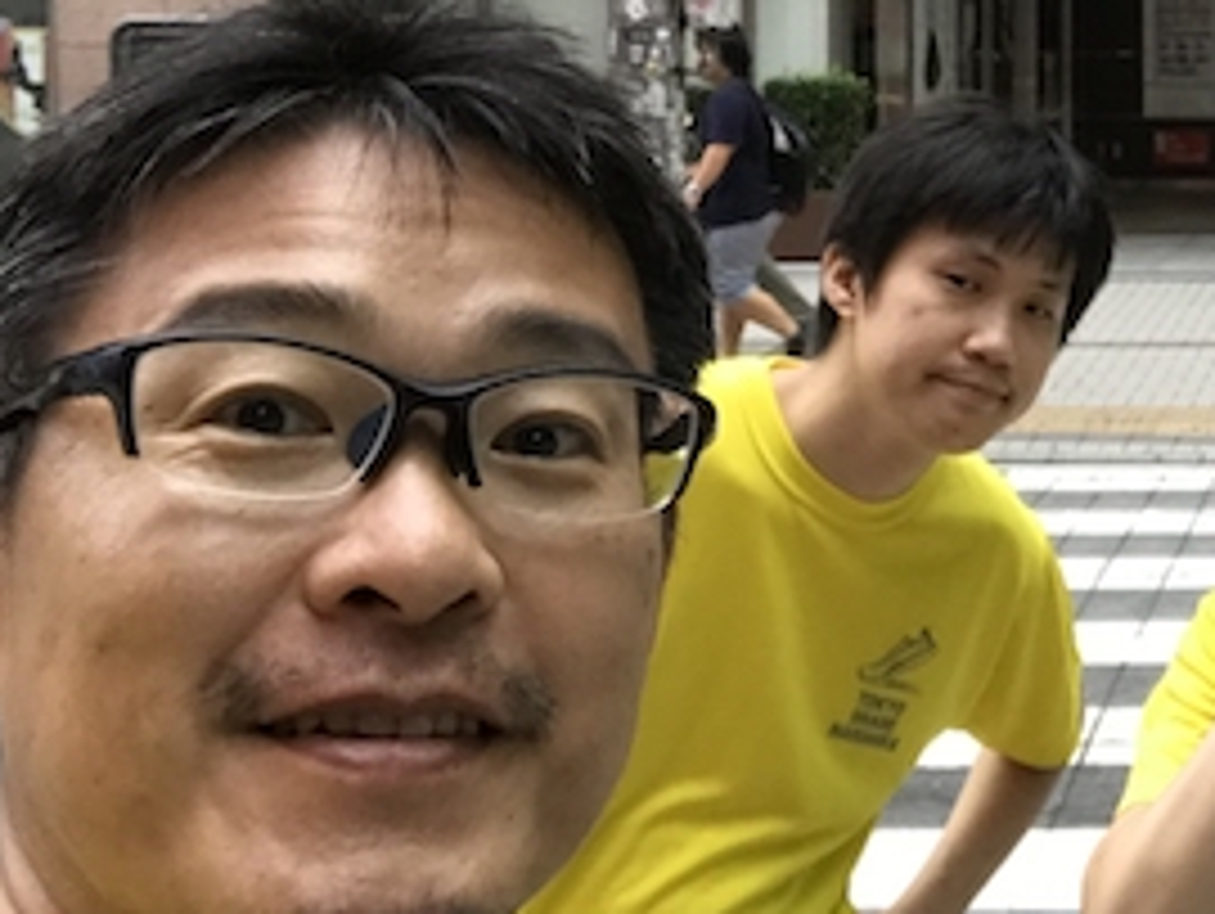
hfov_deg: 25.5
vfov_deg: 20.2
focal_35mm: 71
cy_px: 16
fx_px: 2494
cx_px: 1314
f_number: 2.2
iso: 32
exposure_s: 1/33
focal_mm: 2.87
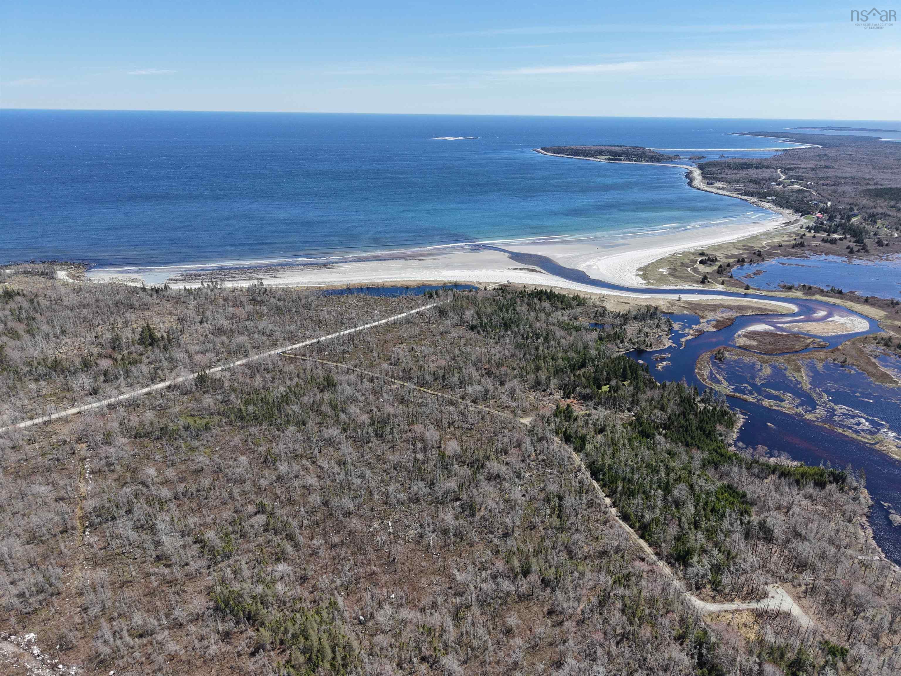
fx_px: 625
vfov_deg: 56.8
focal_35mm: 24
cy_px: 338
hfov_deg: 71.6
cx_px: 450
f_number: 1.8
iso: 210
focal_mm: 8.67
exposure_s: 1/4000
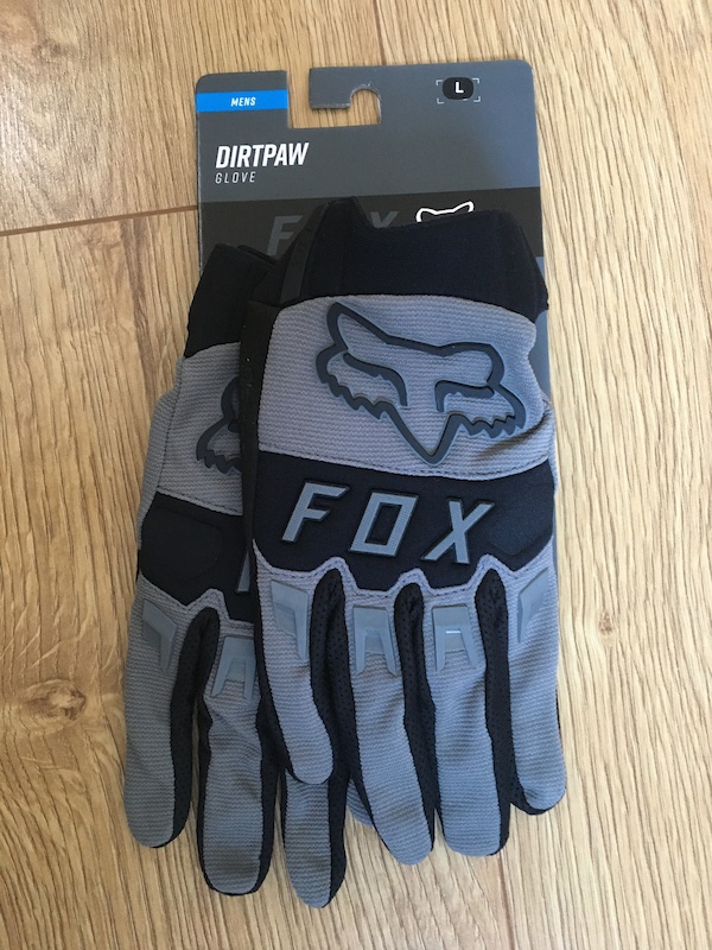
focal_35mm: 29
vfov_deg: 61.7
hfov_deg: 48.2
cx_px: 356
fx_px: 795
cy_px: 475
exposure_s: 1/17
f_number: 2.2
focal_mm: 4.15
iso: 200
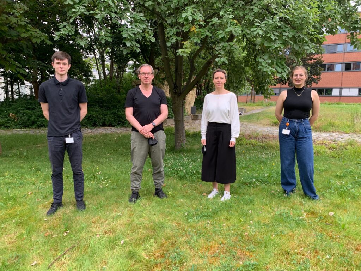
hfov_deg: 67.3
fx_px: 271
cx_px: 180
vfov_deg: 53.1
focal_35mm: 26
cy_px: 136
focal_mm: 4.25
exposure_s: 1/121
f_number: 1.8
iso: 40
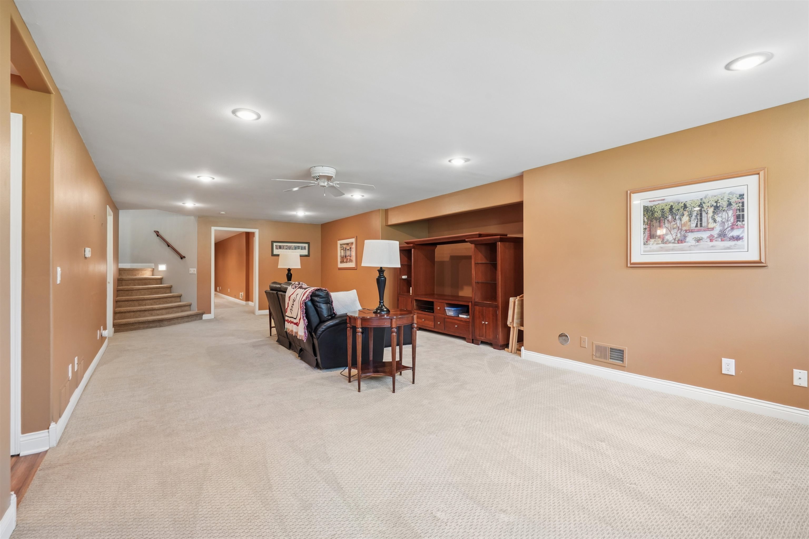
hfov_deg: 96.7
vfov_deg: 73.7
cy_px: 270
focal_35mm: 16
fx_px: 360
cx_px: 404
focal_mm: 16
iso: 800
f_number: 10
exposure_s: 1/10
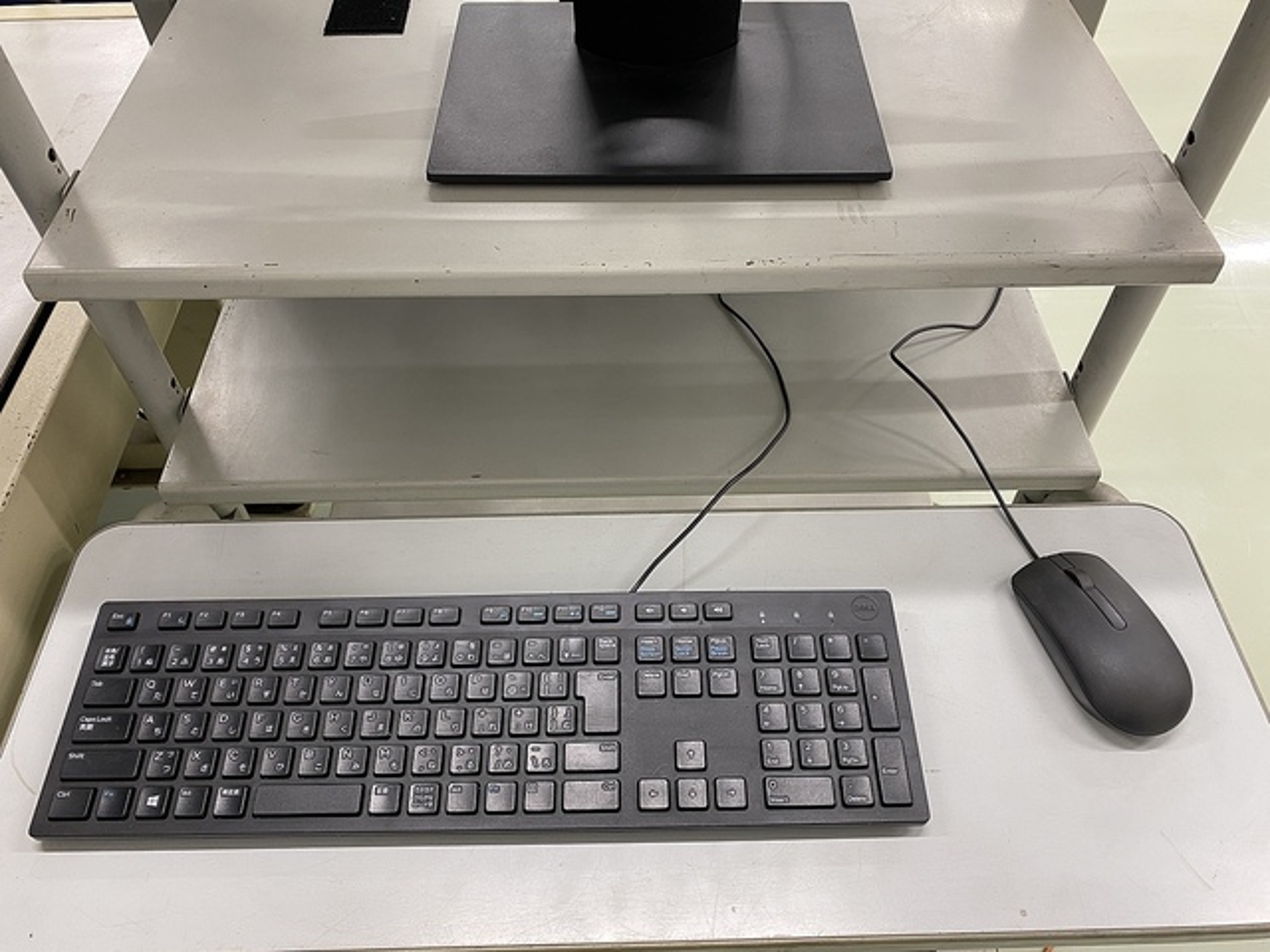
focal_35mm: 26
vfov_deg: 53.1
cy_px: 476
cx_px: 635
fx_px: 954
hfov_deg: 67.3
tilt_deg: -51.8
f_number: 1.8
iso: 80
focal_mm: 4.25
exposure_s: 1/50
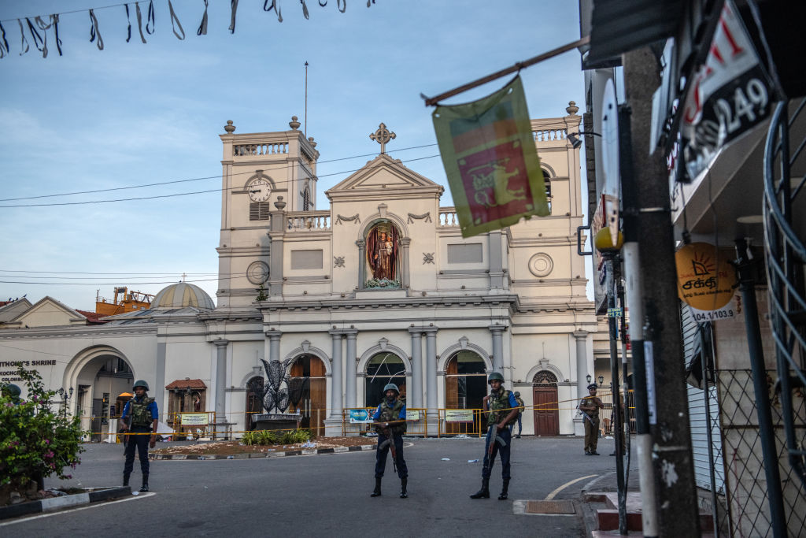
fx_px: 940
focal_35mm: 42
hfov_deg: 46.4
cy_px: 269
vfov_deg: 31.9
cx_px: 403
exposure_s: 1/3200
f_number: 4.5
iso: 800
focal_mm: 42
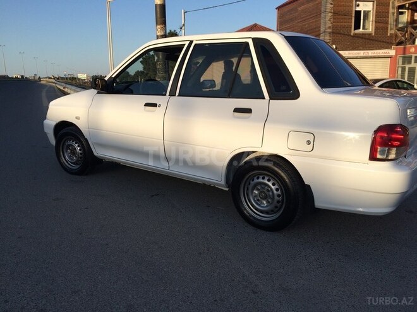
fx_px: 349
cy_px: 156
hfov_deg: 61.7
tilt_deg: -11.8
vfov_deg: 48.2
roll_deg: +1.3
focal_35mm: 29
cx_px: 208
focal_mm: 4.15
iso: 32
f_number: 2.2
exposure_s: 1/1580
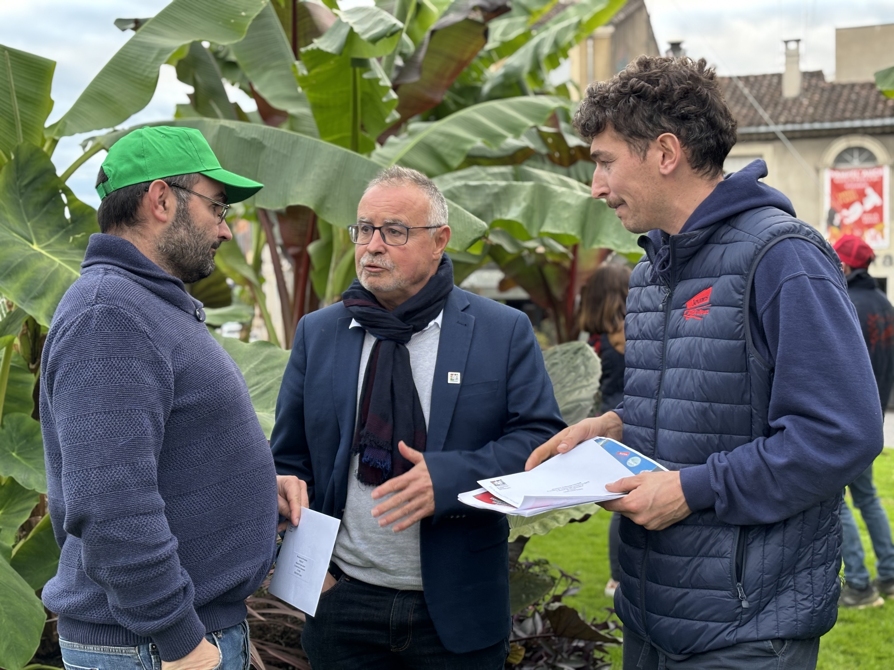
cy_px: 335
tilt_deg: -1.9
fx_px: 1343
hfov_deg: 36.8
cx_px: 447
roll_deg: +0.6
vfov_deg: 28.0
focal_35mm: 52
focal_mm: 5.96
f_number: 1.6
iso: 64
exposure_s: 1/60
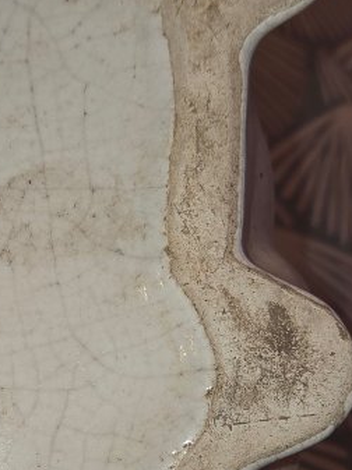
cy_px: 374
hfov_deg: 17.6
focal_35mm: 82
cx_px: 4
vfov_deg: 23.5
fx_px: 1114
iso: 1000
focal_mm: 5.4
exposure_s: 1/50
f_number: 1.8
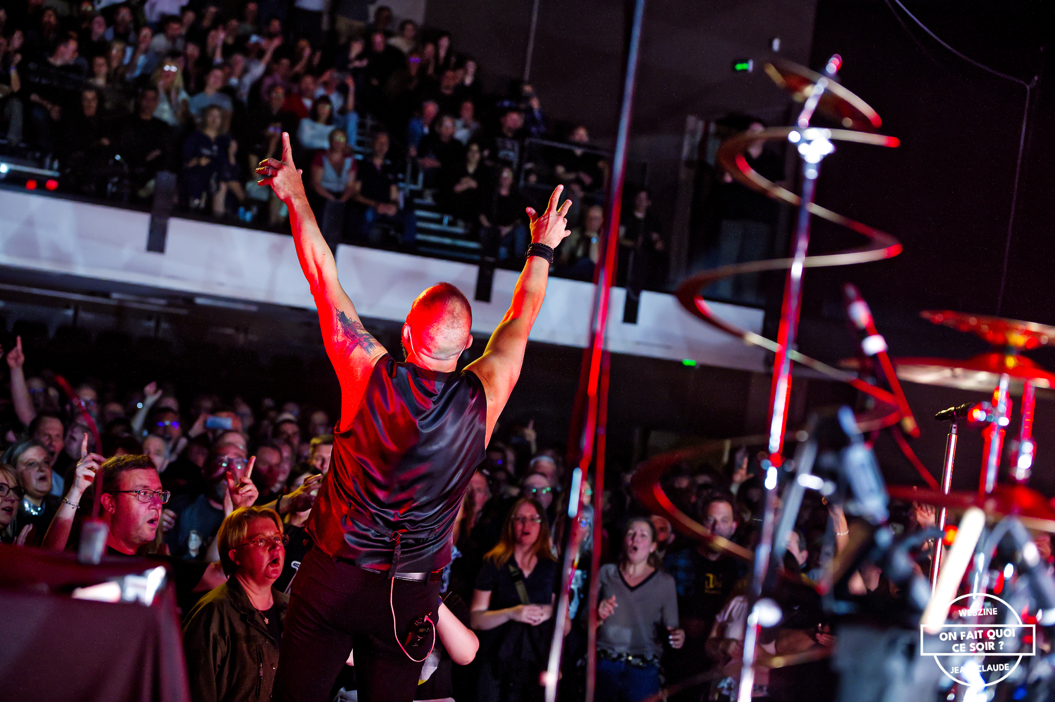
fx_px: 2051
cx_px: 528
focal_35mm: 70
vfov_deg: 19.4
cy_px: 351
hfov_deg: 28.9
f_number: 3.2
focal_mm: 70
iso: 2500
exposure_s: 1/1250
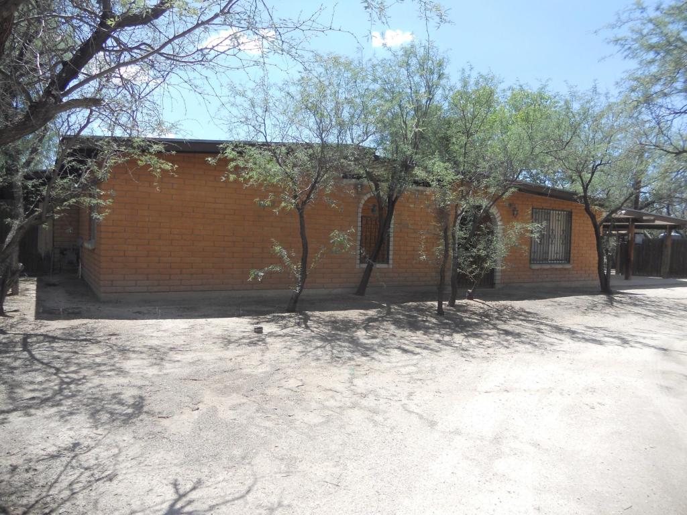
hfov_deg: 65.3
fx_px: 536
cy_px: 258
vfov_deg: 51.4
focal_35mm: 27
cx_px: 344
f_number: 3.2
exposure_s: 1/500
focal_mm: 4.9
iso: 80
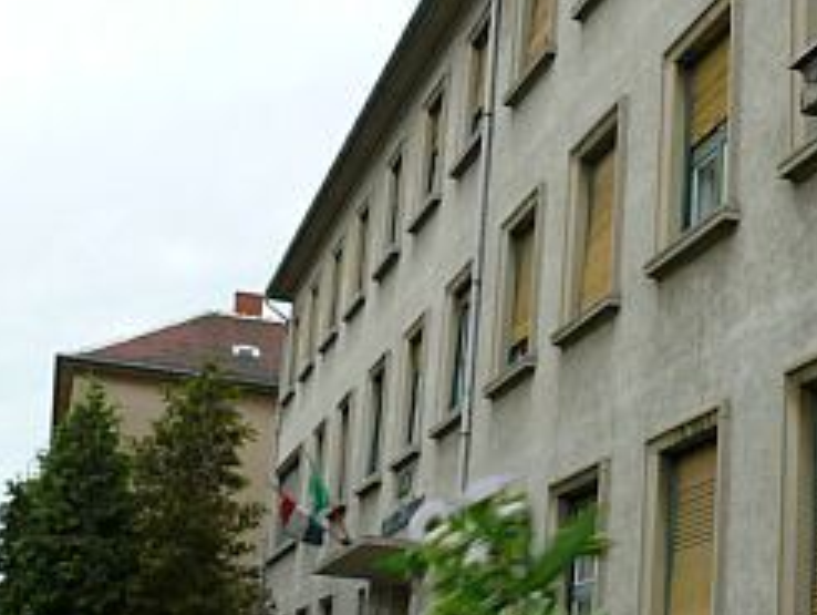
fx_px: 1512
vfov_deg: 22.8
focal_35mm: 64
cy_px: 452
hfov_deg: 30.1
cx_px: 508
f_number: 4
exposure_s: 1/160
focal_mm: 7.4
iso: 100
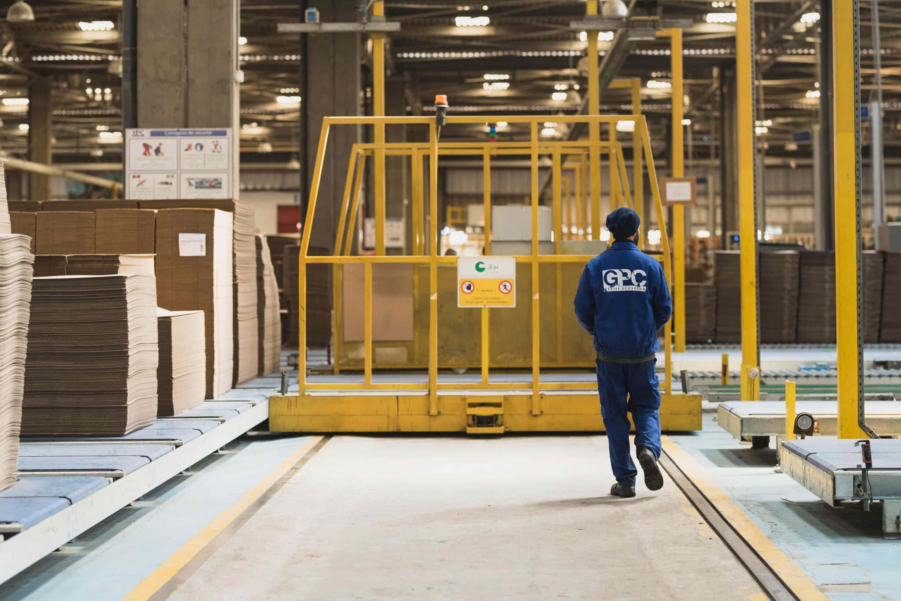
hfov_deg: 23.9
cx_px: 450
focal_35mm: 85
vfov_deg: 16.1
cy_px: 300
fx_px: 2128
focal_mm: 85
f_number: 2.5
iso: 640
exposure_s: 1/200
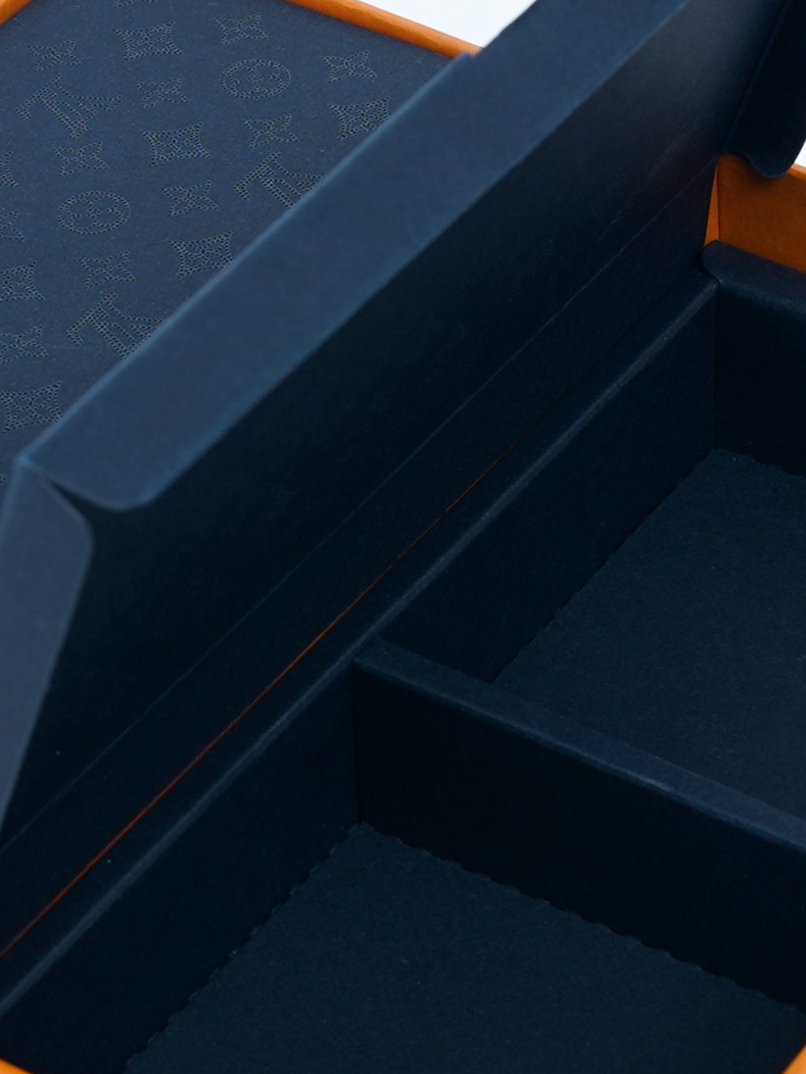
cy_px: 536
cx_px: 145
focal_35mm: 76
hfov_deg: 19.2
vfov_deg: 25.7
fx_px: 2359
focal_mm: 35
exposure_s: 1/125
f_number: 10
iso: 100
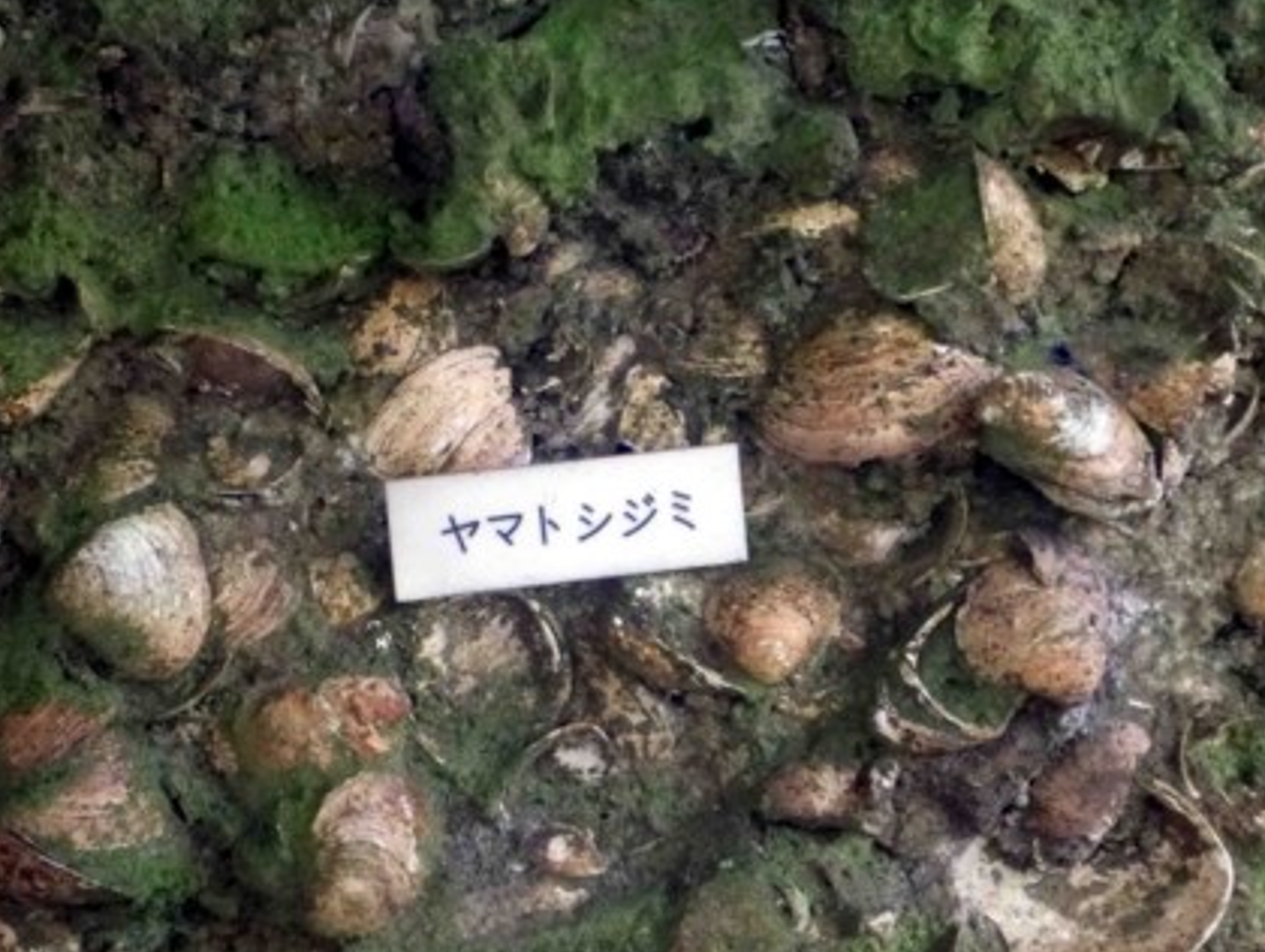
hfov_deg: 14.4
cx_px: 611
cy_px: 479
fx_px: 5012
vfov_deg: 10.8
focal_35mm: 137
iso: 800
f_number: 5.9
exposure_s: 1/30
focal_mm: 22.8
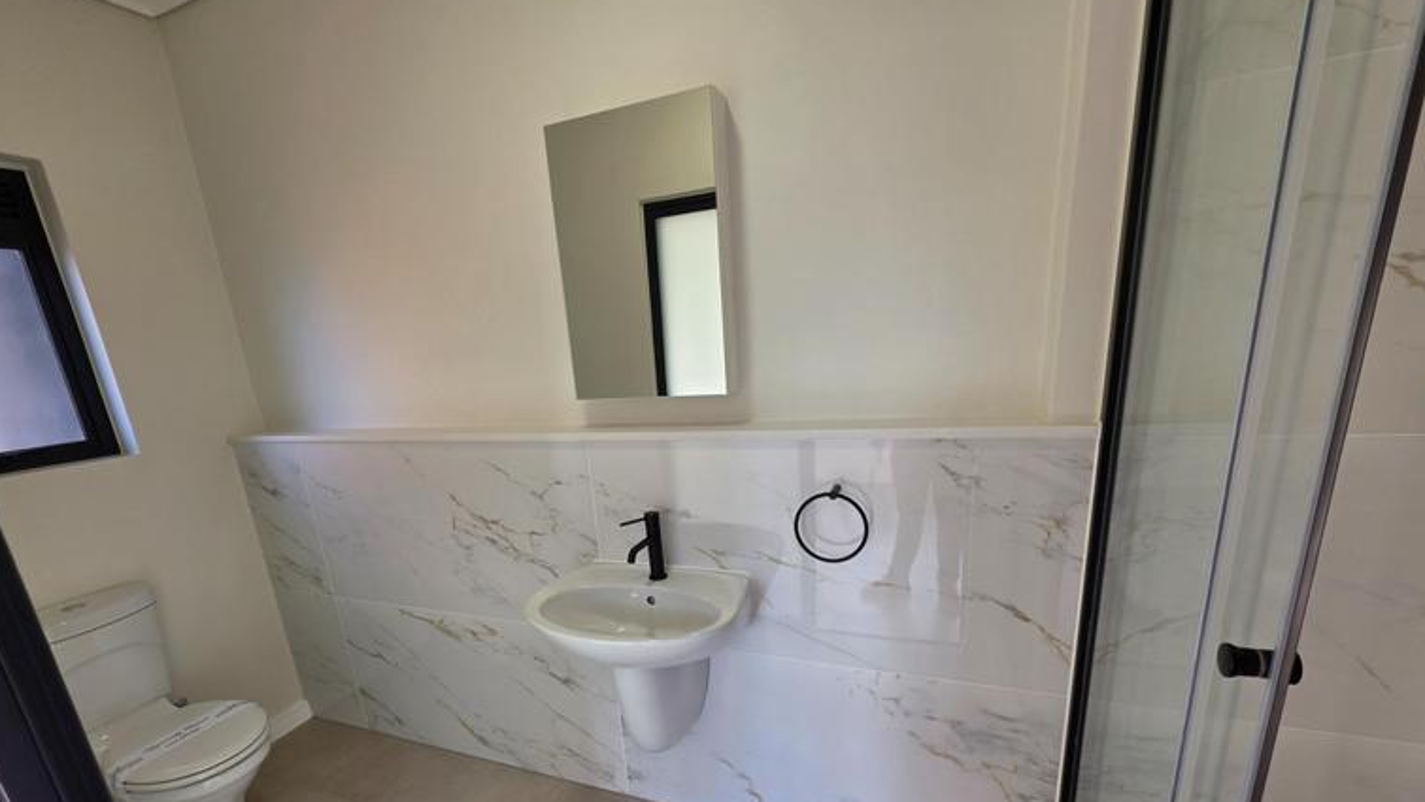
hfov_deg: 102.9
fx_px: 567
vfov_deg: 69.2
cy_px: 511
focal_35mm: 15
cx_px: 685
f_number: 1.9
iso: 50
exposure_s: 1/120
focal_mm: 2.2
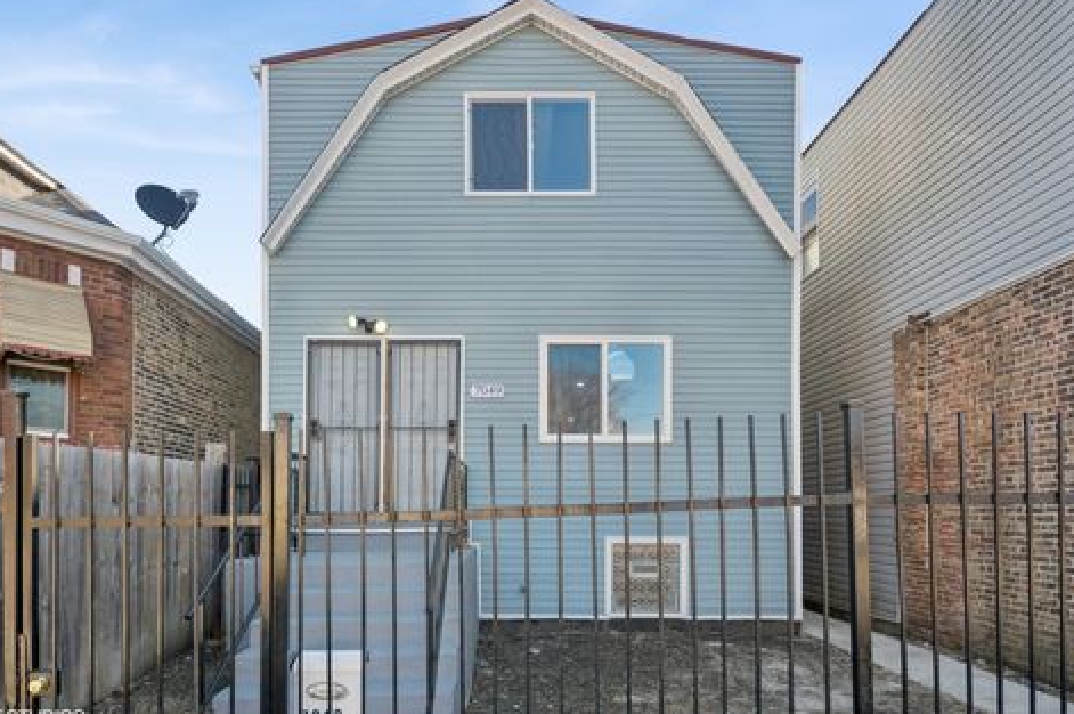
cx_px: 508
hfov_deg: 93.2
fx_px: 507
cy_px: 352
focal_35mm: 17
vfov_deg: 70.3
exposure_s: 1/50
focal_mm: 11.25
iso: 200
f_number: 11
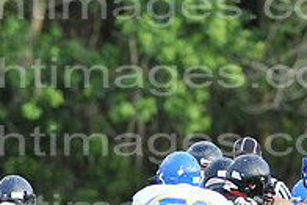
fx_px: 7569
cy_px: 247
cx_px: 28
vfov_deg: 1.6
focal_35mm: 887
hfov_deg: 2.3
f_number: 4
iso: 1000
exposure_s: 1/800
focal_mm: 300
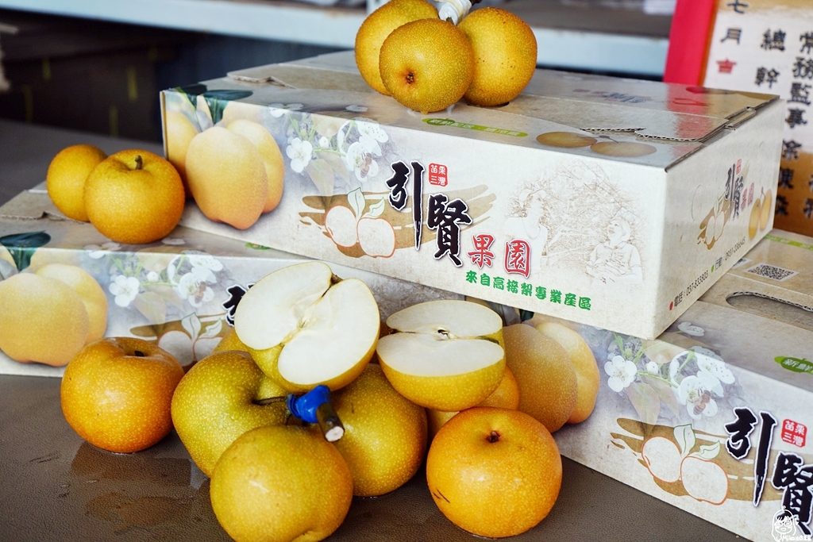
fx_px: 971
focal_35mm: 43
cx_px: 406
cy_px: 271
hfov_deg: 45.4
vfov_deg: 31.2
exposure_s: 1/60
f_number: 4.5
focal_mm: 43
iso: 320
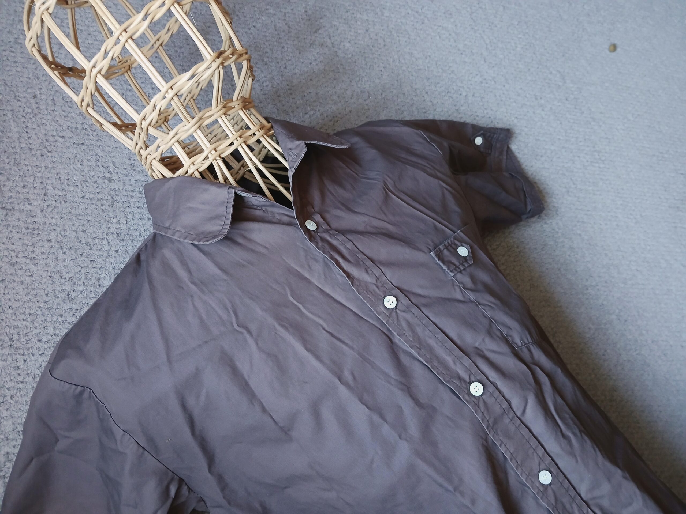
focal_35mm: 26
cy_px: 257
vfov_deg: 53.1
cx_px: 343
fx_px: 515
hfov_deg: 67.3
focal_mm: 3.98
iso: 400
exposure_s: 1/25.1
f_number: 1.8
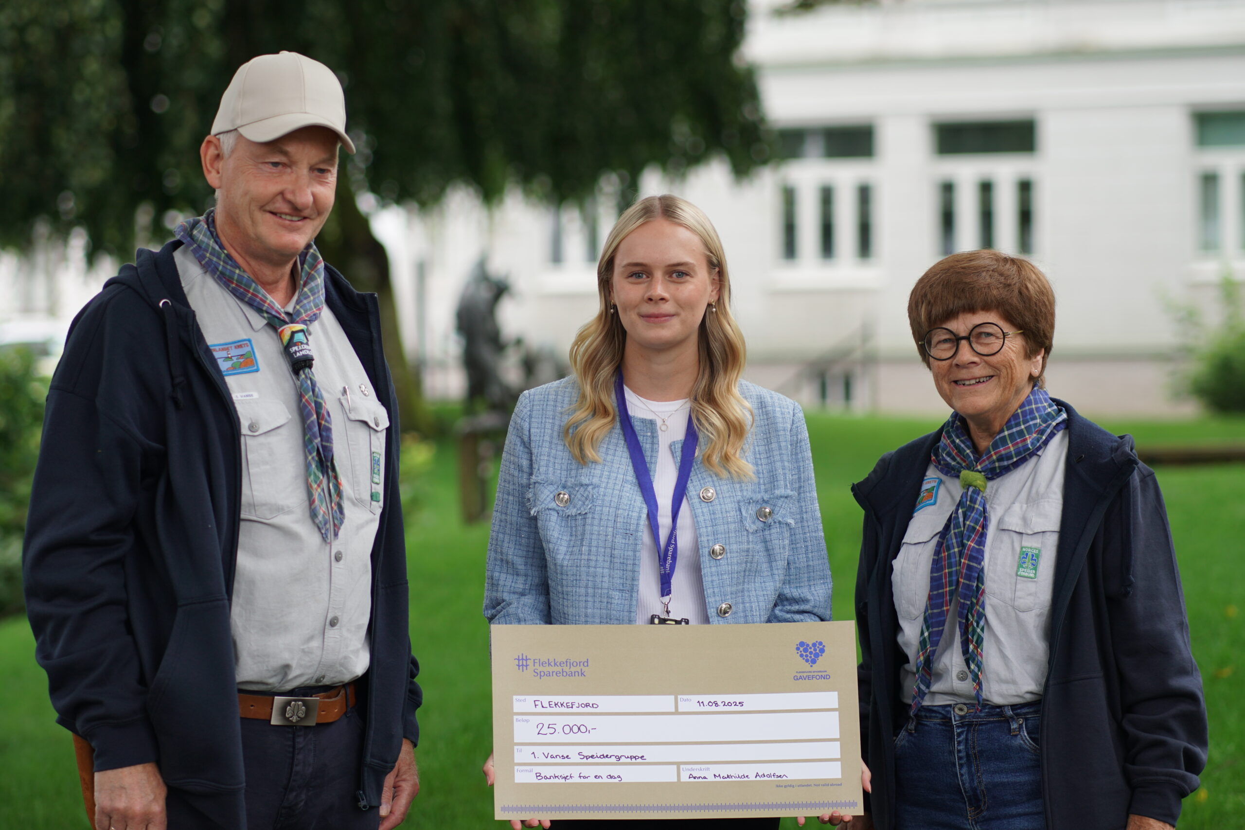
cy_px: 415
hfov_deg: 16.1
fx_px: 4409
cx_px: 622
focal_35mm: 128
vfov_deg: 10.8
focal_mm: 85
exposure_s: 1/160
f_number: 2.2
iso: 100
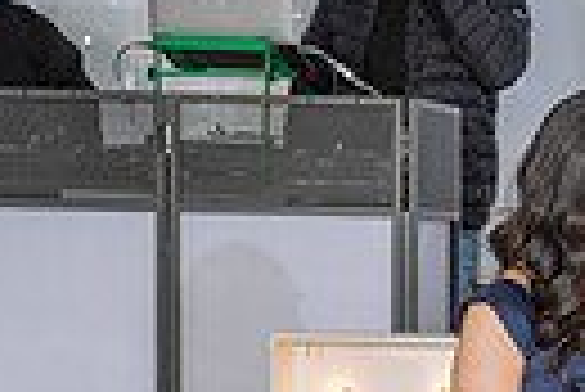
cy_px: 768
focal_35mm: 250
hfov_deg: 7.9
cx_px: 1058
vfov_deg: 5.4
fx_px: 4067
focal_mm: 56
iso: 500
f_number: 3.5
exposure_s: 1/200
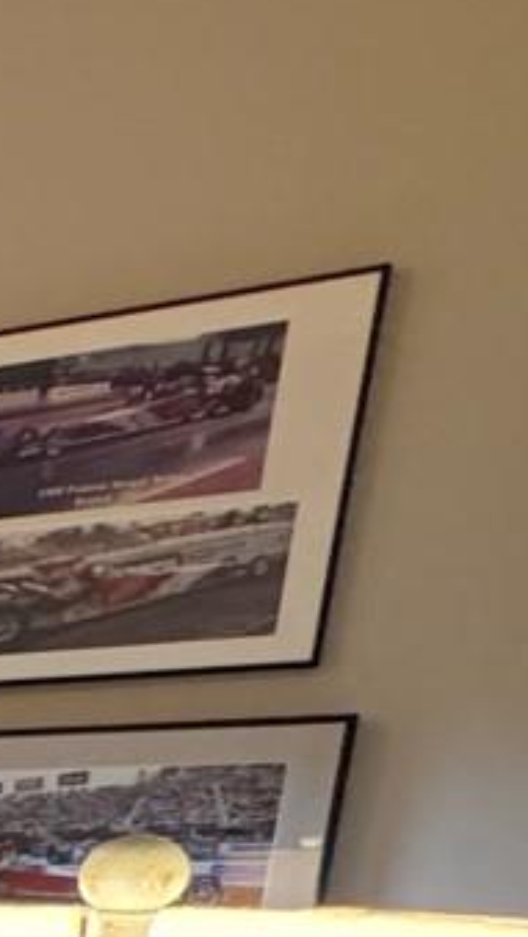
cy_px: 1219
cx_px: -1501
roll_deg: -0.5
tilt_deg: -11.2
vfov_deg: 25.3
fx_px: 1790
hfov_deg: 8.6
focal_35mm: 72
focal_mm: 2.22
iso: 400
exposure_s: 1/60
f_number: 2.2
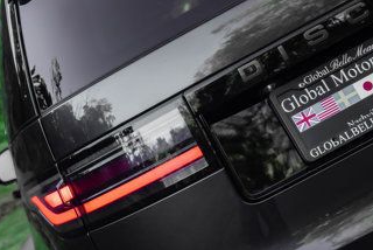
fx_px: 830
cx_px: 101
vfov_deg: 17.1
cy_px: 165
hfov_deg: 25.1
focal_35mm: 80
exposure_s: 1/400
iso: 640
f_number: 5
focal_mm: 40
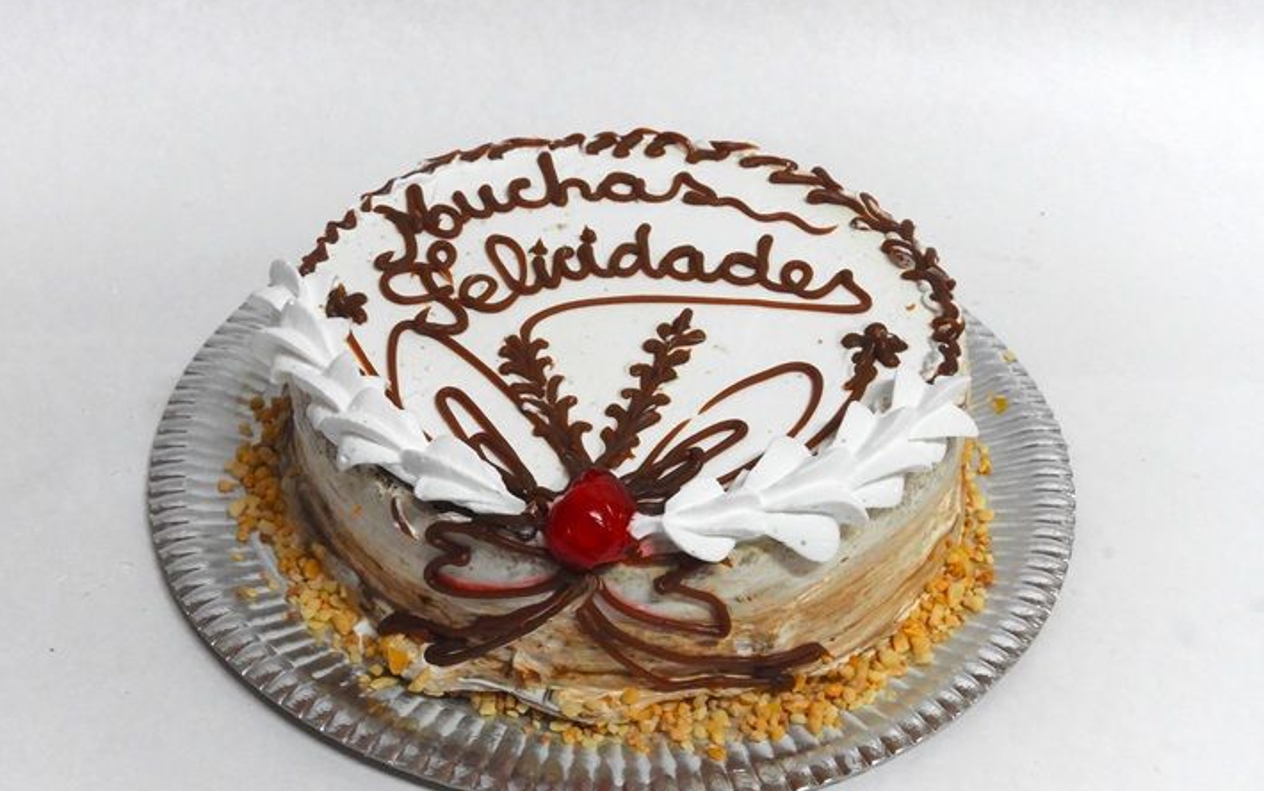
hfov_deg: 46.2
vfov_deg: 29.8
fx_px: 1482
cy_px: 472
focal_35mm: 43
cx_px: 637
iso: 400
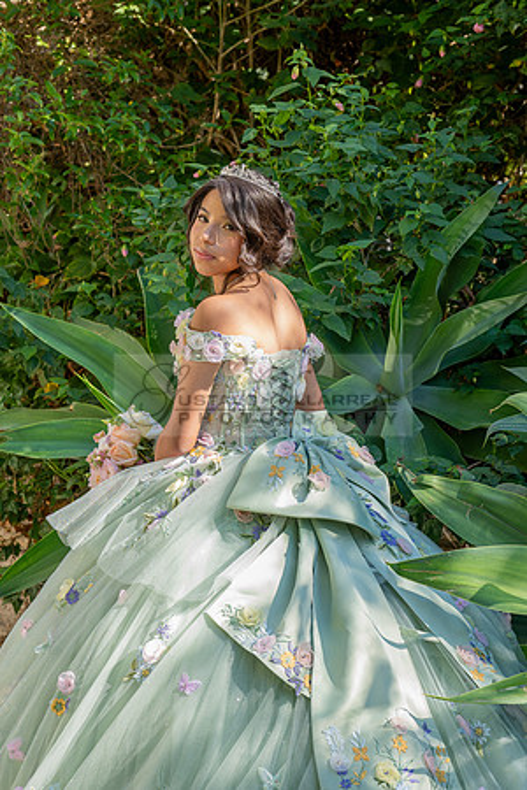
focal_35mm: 91
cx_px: 287
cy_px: 389
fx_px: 2008
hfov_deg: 14.9
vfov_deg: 22.3
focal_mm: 60
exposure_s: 1/200
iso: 200
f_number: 5
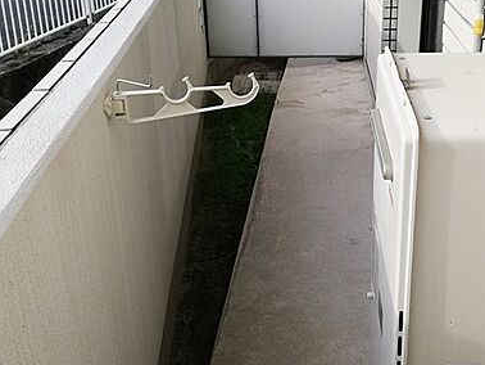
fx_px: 617
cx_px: 276
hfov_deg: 42.8
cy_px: 108
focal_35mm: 44
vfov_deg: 32.5
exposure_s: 1/348
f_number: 2.2
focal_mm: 3.81
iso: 50
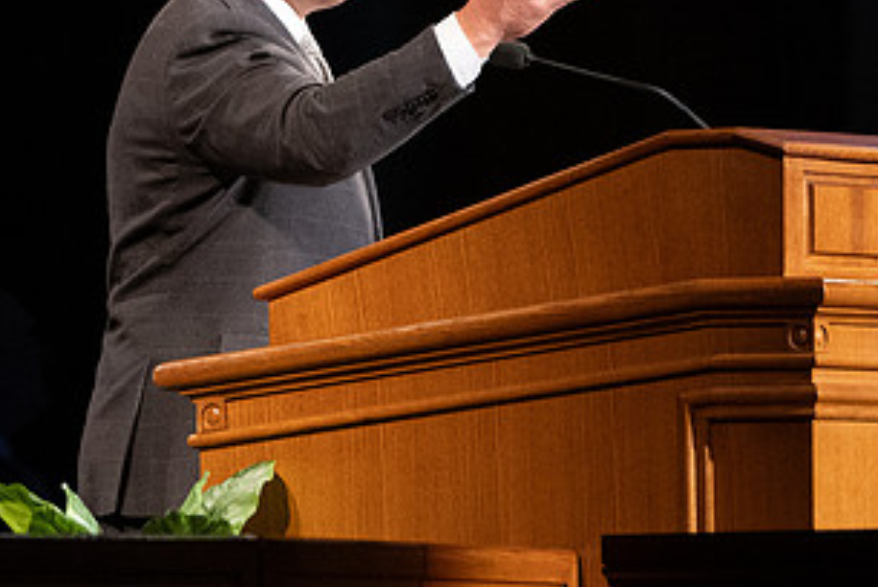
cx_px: 308
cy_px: -82
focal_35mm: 659
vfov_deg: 2.1
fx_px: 16087
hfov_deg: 3.1
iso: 3200
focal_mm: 180
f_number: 3.5
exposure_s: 1/250
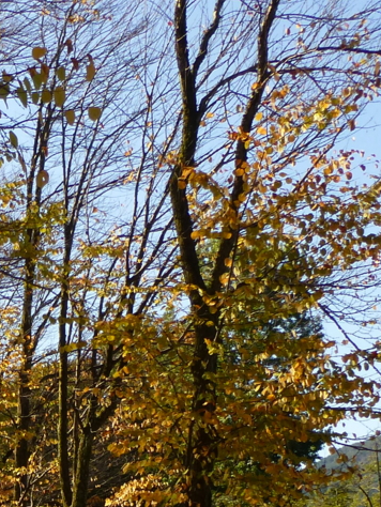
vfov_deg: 22.6
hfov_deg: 17.6
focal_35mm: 81
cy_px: 568
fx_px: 1188
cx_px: -31
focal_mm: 4.3
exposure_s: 1/400
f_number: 4
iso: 100
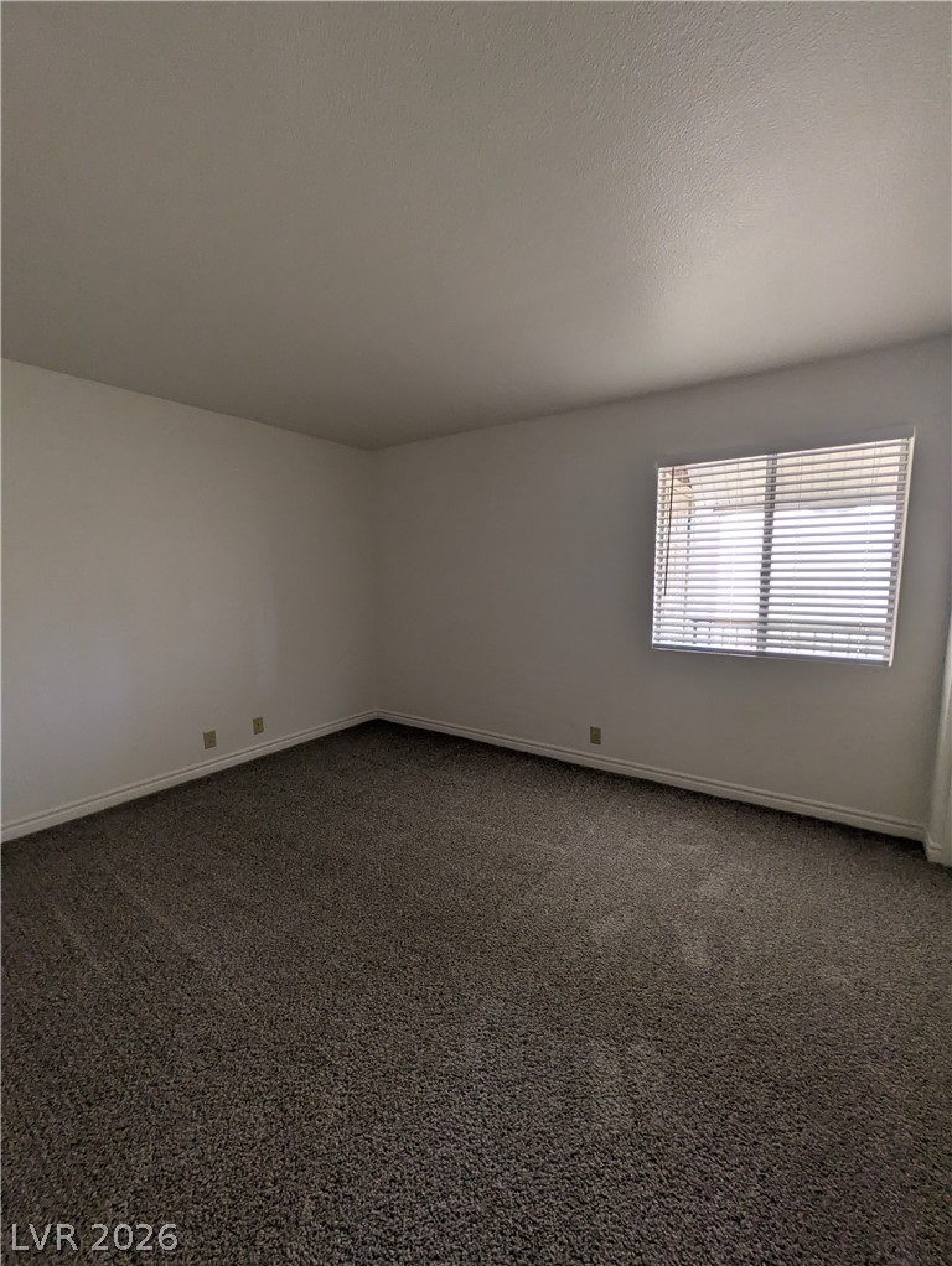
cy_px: 633
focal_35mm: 14
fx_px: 513
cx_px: 476
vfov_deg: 102.0
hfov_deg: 85.7
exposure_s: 1/60
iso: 79
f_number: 2.2
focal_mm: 1.83
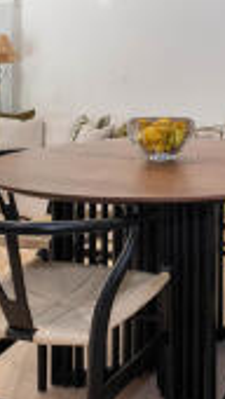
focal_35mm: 44
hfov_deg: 25.6
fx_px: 465
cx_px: 234
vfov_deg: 44.8
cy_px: 100
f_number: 6.4
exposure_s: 1/30
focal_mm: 10
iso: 400
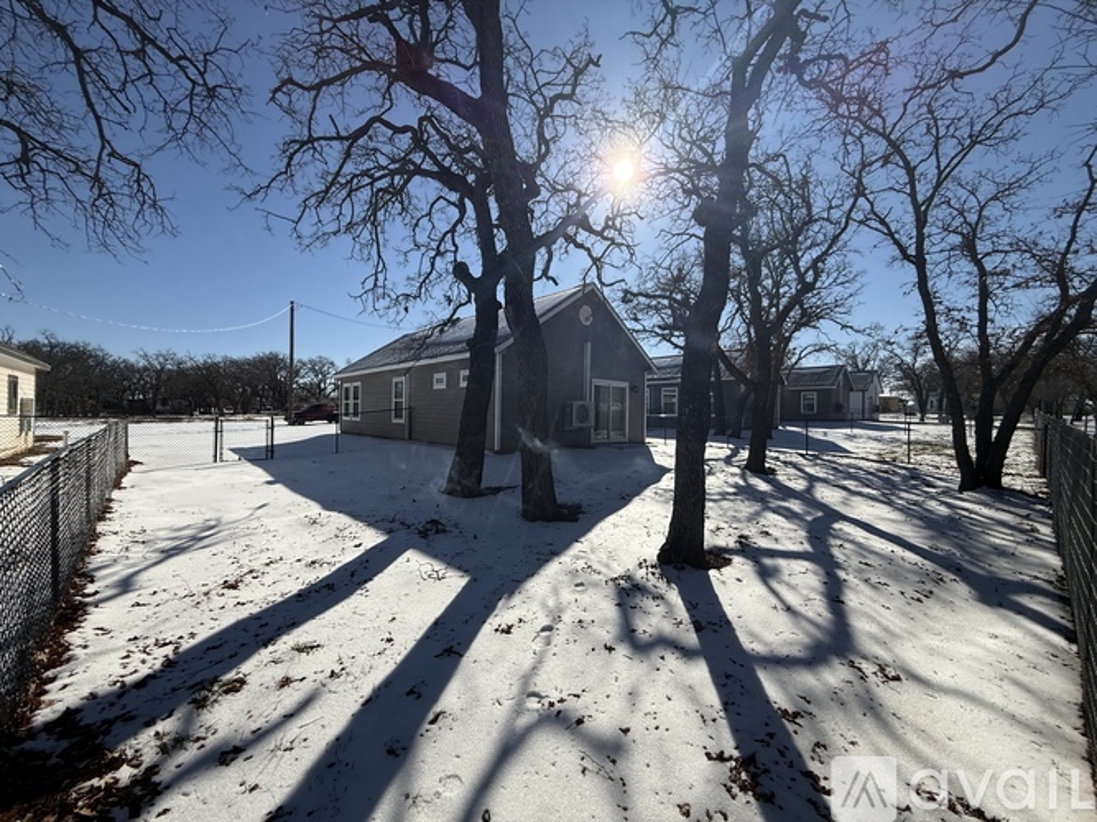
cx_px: 548
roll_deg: -1.3
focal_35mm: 14
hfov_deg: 102.1
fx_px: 444
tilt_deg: +1.1
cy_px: 411
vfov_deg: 85.7
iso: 64
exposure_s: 1/5618
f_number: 2.2
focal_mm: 2.22
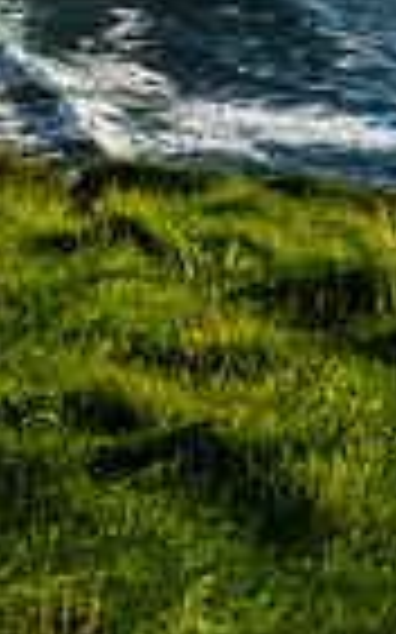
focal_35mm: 126
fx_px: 2178
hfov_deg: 10.0
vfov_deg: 16.2
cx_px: -220
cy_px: -34
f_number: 22
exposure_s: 1/400
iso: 1250
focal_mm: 30
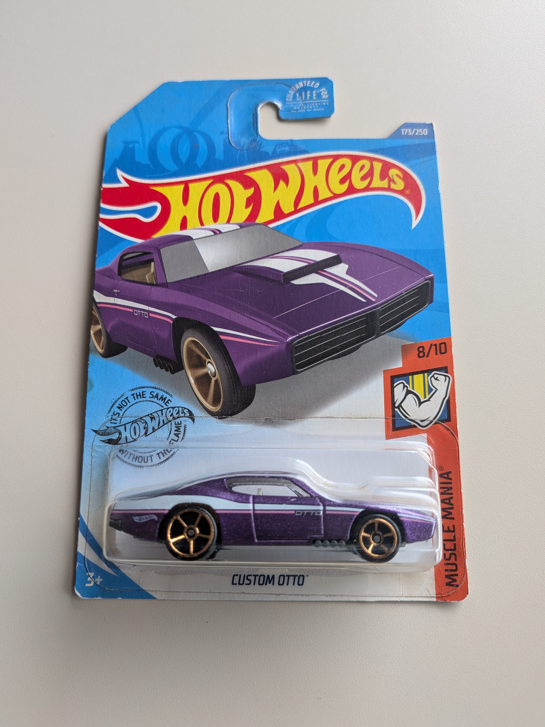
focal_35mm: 24
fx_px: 504
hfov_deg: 56.8
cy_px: 364
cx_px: 272
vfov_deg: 71.6
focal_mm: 4.53
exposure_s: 1/60
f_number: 1.7
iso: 40
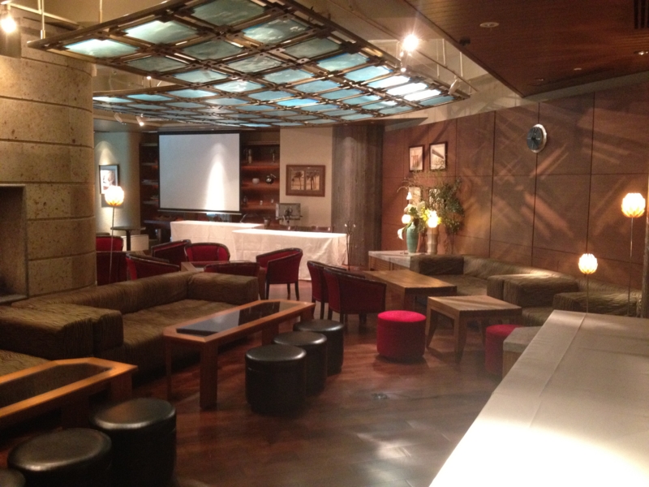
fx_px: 656
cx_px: 324
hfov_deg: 52.6
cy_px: 244
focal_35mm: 35
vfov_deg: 40.7
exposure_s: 1/15
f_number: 2.4
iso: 400
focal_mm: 4.28
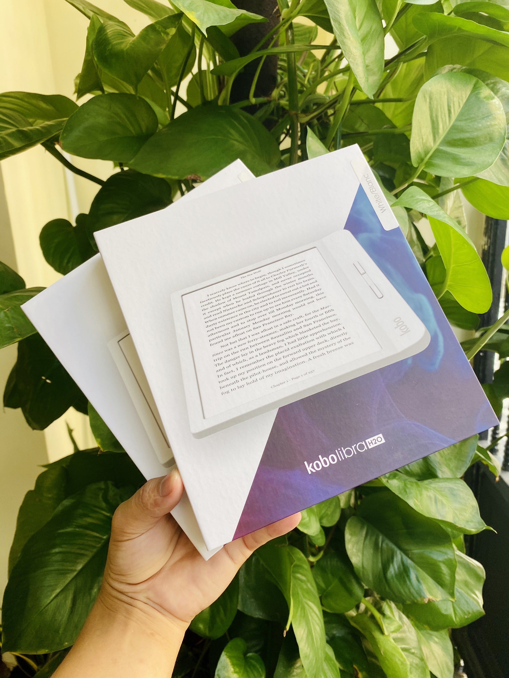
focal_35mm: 26
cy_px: 339
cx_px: 254
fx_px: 510
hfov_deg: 53.1
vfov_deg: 67.3
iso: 32
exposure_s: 1/126
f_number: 1.8
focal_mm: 4.25
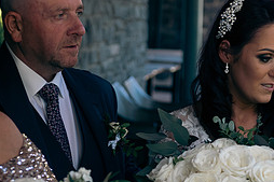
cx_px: 164
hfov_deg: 16.0
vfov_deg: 10.7
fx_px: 974
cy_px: 121
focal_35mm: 128
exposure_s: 1/200
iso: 250
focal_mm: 56
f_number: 3.5
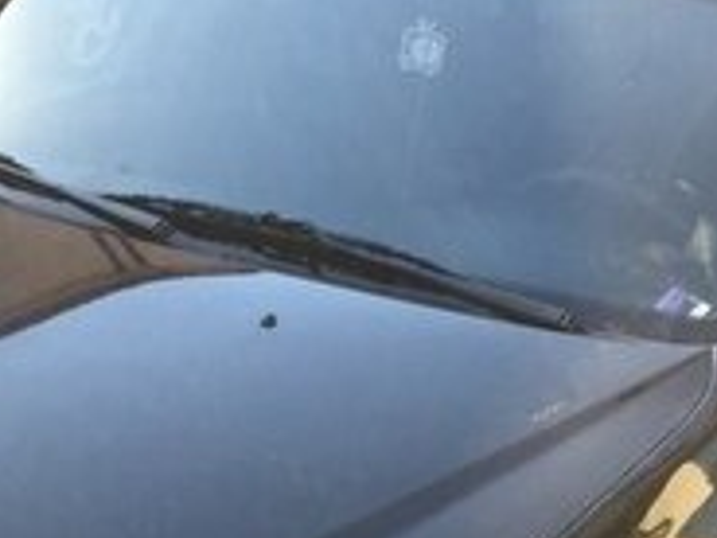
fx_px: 2154
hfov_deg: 18.6
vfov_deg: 13.4
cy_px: 801
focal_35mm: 104
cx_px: 97
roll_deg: -6.5
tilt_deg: -27.8
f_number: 2.2
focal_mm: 4.15
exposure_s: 1/449
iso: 32
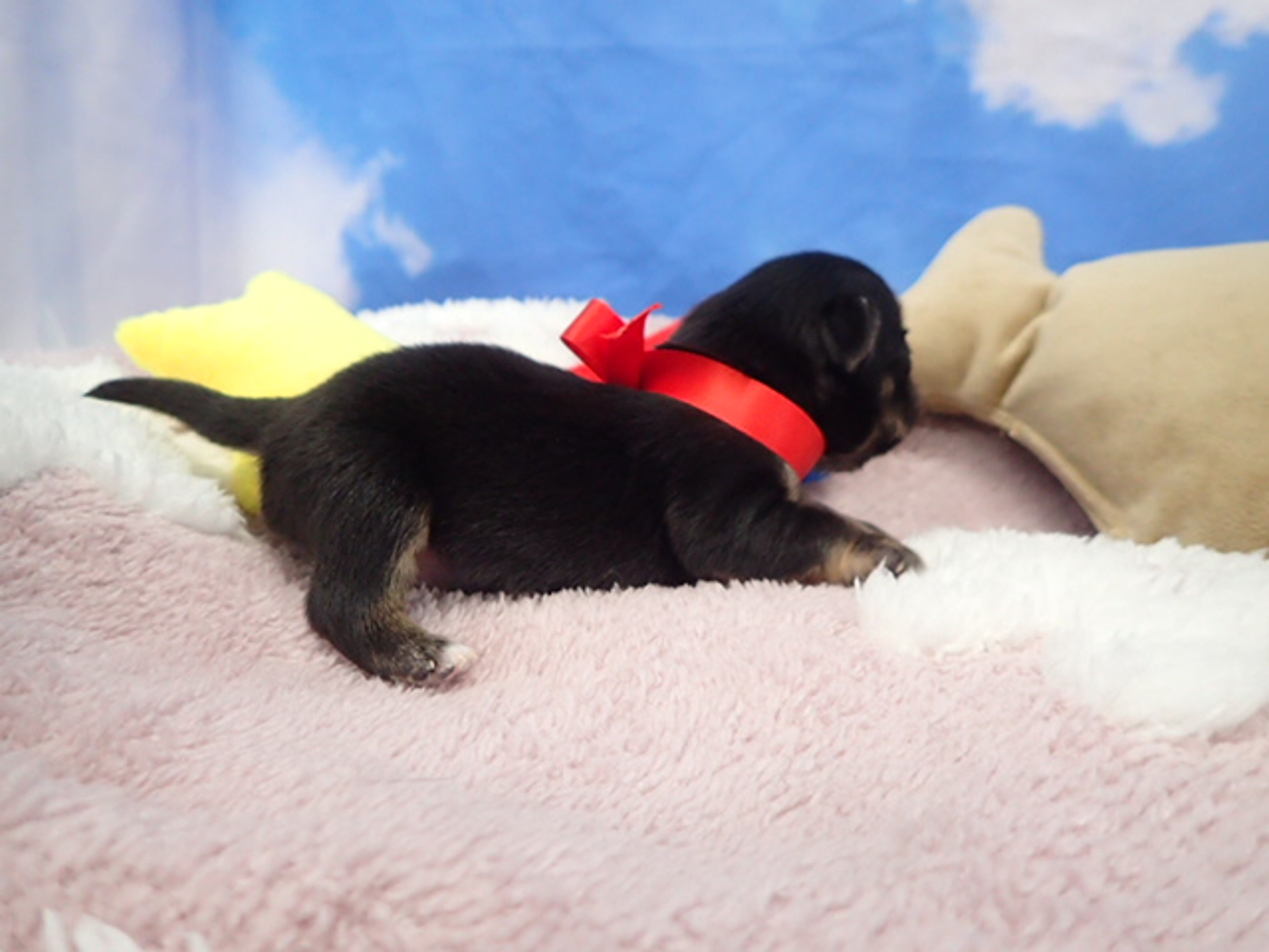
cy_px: 476
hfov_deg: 69.4
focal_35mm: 25
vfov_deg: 54.9
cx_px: 634
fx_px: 916
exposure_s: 1/100
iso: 400
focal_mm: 4.5
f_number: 2
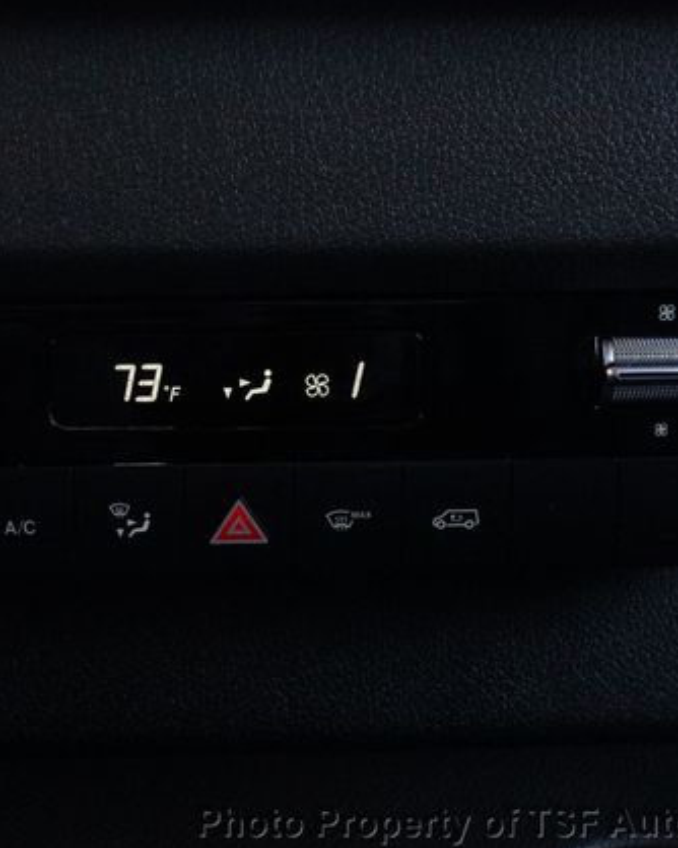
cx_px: 221
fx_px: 1406
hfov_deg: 26.9
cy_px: 428
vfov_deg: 33.6
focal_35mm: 56
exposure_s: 1/250
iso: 6400
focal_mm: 26
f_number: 9
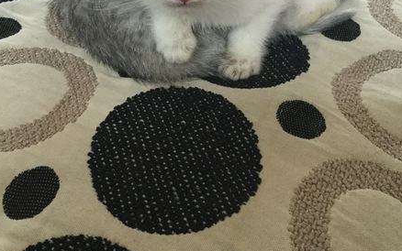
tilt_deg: -42.9
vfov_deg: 28.4
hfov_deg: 44.4
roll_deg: +2.7
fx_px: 493
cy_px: 78
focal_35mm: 45
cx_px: 202
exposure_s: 1/25
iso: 200
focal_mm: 3.3
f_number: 2.4
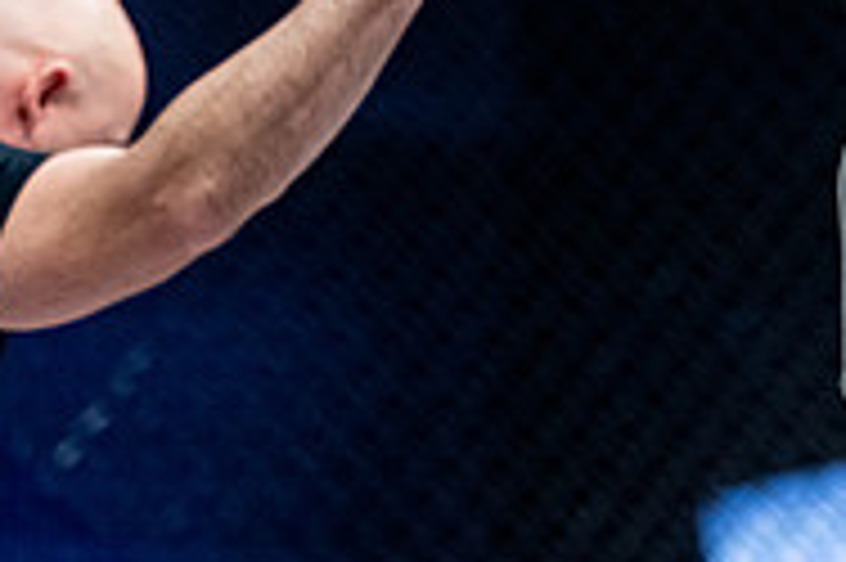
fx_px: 6316
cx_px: 1004
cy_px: -196
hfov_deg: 7.6
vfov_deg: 5.1
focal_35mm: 269
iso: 3200
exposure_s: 1/1250
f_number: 2
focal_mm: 87
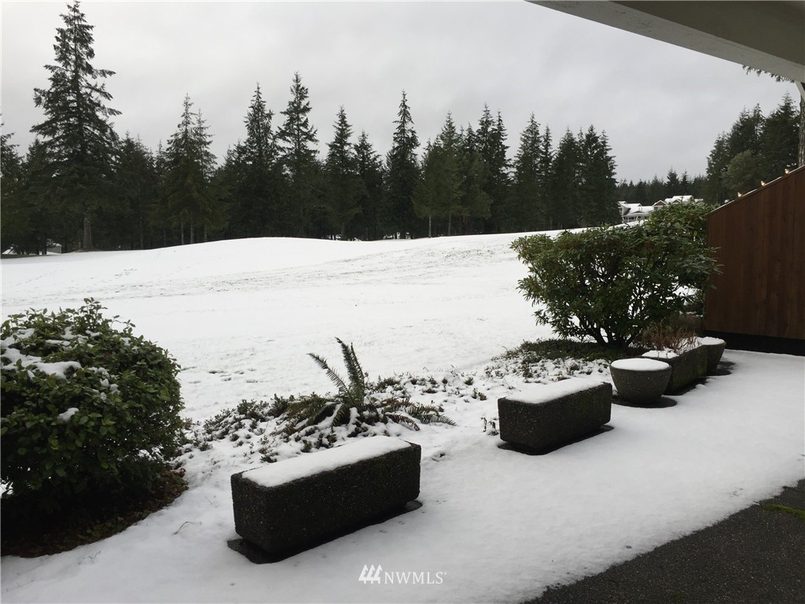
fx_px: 674
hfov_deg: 61.7
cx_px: 402
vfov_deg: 48.2
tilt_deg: -5.5
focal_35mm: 29
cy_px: 302
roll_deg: +0.7
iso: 32
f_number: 2.2
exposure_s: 1/218
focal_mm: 4.15
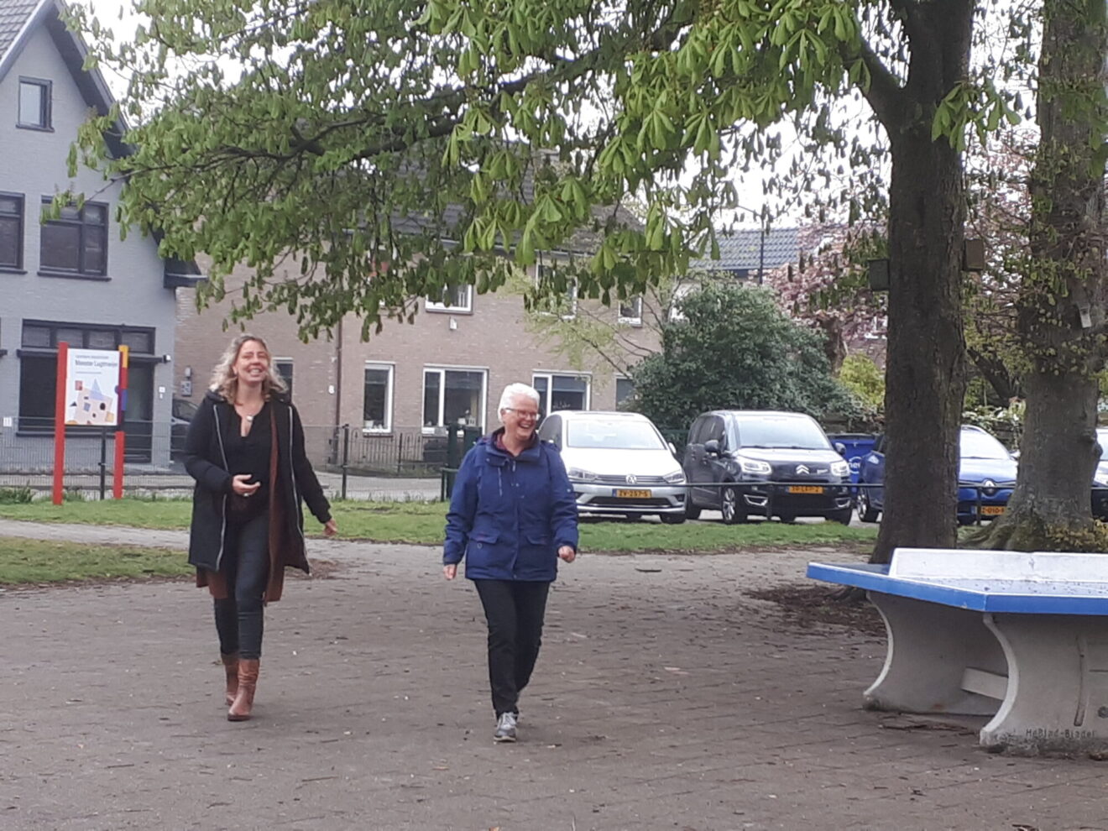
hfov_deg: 65.3
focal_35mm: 27
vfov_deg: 51.4
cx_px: 554
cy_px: 416
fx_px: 864
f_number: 1.9
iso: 50
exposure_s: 1/60
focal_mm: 3.6
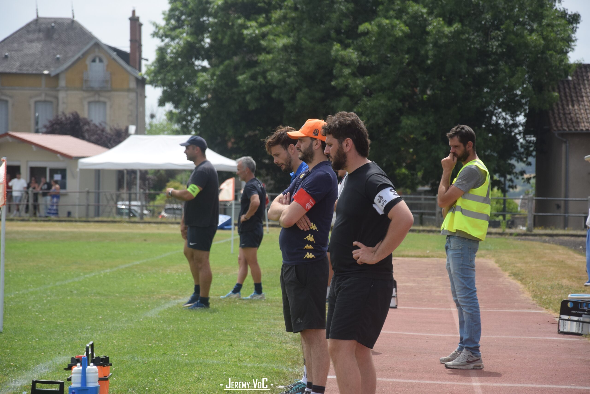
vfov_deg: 8.7
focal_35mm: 158
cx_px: 295
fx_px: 2581
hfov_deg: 13.0
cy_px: 197
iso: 400
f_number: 5.6
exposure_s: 1/1600
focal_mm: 105
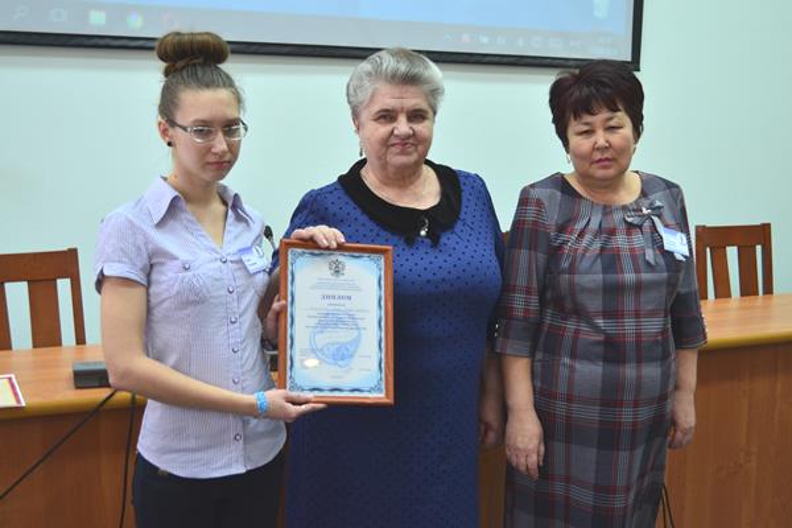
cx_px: 396
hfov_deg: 41.1
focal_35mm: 48
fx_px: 1056
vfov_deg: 28.1
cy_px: 264
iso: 560
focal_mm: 32
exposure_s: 1/50
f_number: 4.8
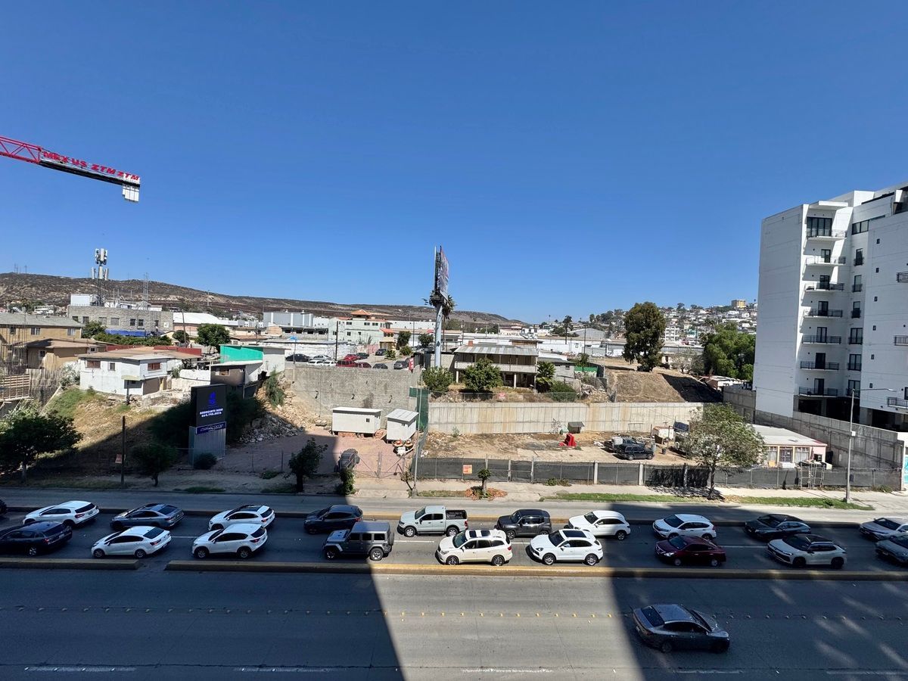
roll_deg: -2.4
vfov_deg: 85.7
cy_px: 340
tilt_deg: -1.7
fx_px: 367
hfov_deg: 102.1
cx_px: 454
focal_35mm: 14
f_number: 2.2
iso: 50
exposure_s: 1/2985
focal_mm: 2.22
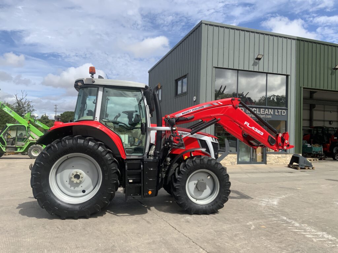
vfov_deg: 48.2
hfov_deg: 61.7
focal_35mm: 29
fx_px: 283
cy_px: 126
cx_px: 169
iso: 16
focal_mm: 3
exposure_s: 1/2538
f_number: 1.8
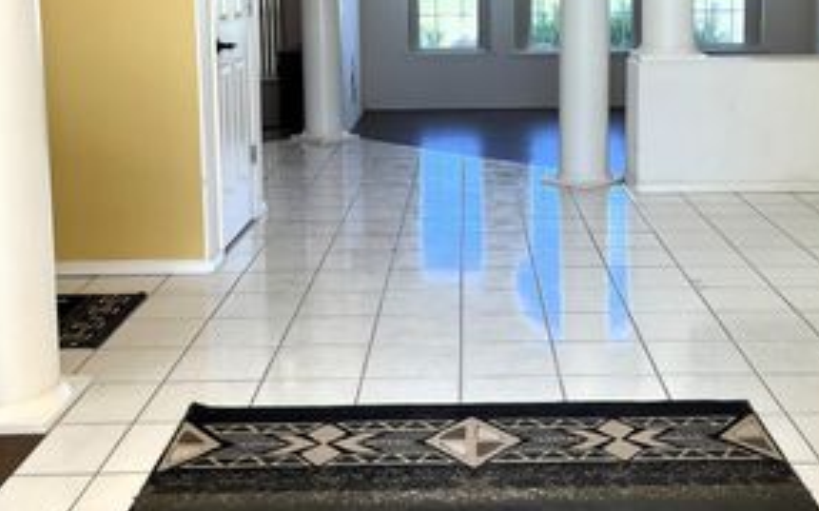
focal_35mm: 48
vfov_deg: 26.3
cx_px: 479
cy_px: 98
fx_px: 1071
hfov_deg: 41.7
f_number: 1.6
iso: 50
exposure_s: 1/276
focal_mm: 5.1
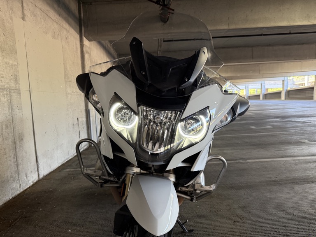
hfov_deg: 69.4
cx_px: 152
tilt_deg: -4.4
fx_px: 228
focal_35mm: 25
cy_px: 123
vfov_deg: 54.9
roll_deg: +2.6
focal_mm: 6.76
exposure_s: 1/60
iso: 200
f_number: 1.78
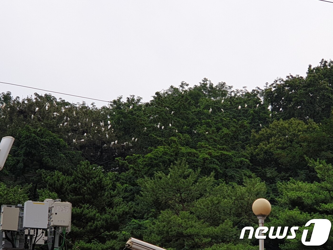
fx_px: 500
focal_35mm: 52
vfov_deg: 28.0
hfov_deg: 36.8
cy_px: 125
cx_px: 166
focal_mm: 6
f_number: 2.4
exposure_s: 1/734
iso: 25
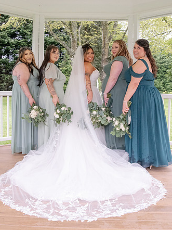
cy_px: 99
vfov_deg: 46.7
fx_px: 265
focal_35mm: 40
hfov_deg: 35.9
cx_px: 76
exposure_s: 1/320
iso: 2500
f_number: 5
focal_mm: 24
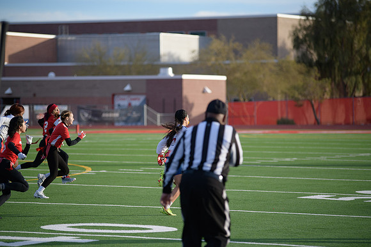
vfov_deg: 8.9
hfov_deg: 13.2
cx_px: 186
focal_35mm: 155
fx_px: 1598
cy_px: 124
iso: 640
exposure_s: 1/4000
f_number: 2.8
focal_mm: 155
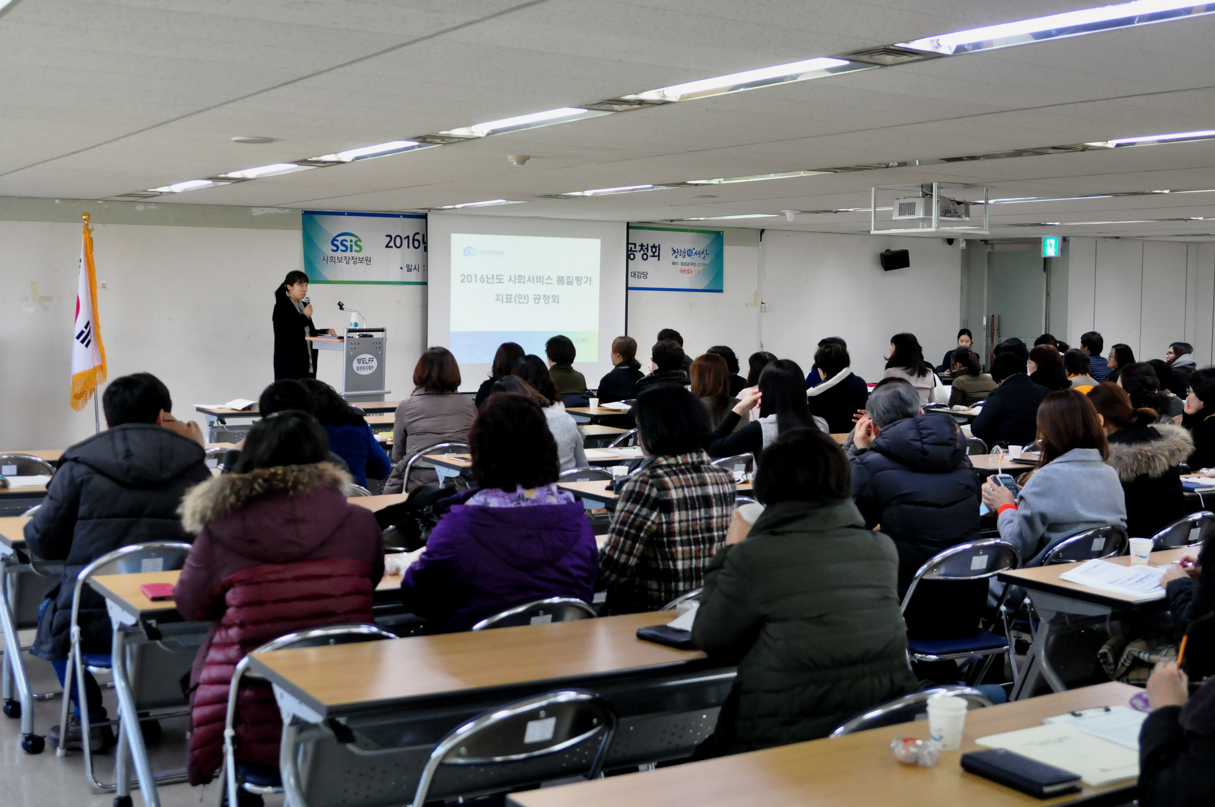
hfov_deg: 46.4
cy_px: 404
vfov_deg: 31.8
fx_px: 1416
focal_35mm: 42
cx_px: 608
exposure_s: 1/400
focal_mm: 28
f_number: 2.8
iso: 2000
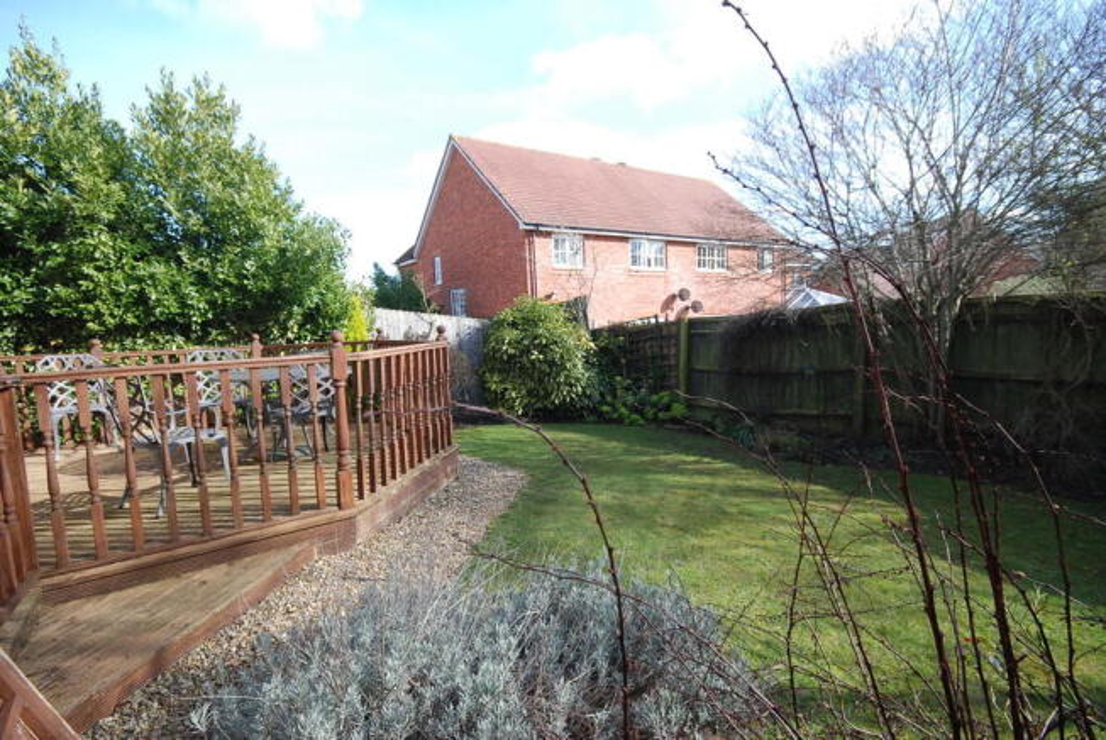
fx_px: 554
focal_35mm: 18
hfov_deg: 89.9
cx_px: 553
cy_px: 370
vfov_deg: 67.5
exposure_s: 1/250
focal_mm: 12
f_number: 8
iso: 640
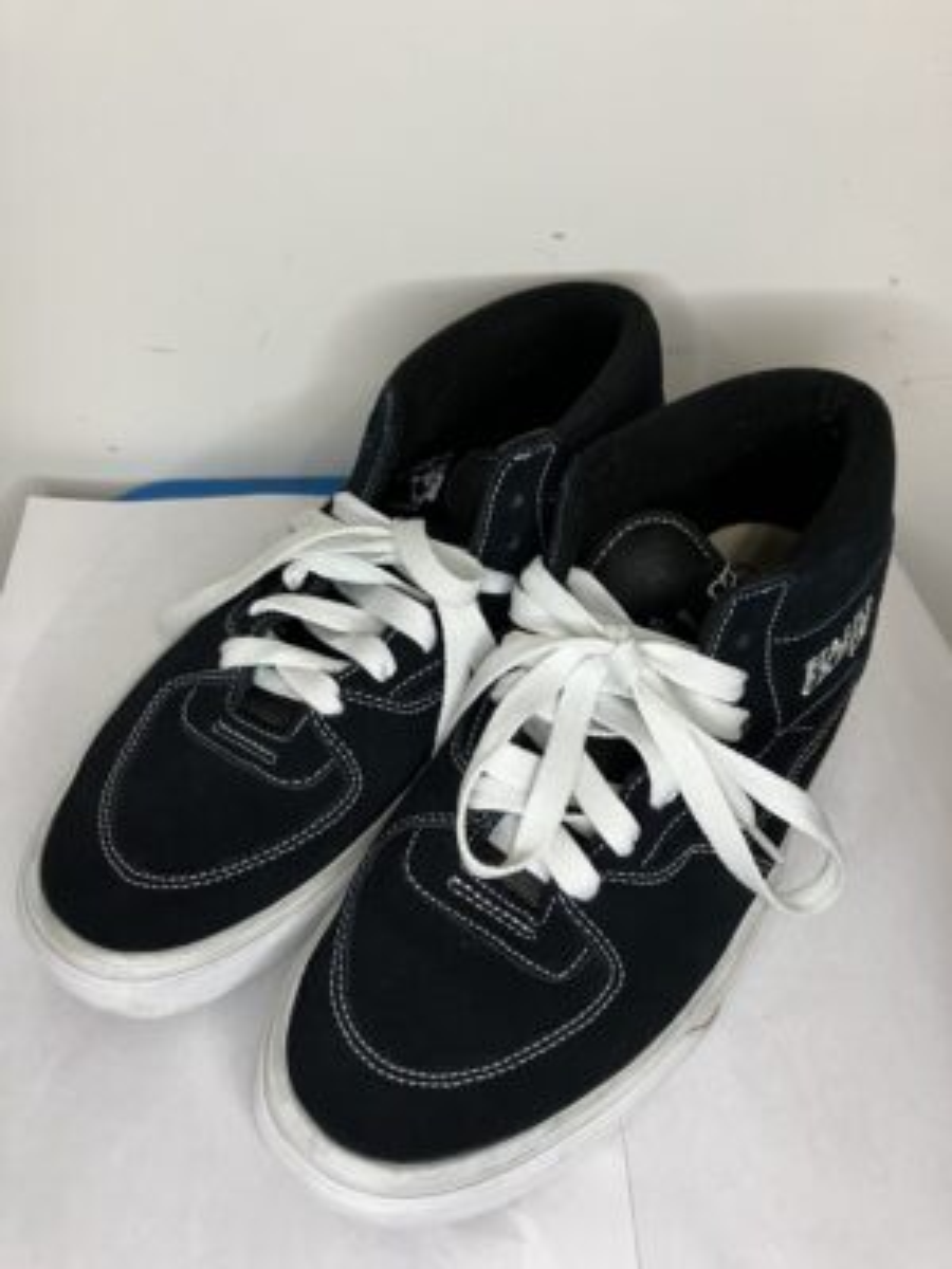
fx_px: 1027
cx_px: 476
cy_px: 634
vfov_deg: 63.4
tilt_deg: -51.8
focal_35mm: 28
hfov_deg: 49.7
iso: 50
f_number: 1.8
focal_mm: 3.99
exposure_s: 1/50
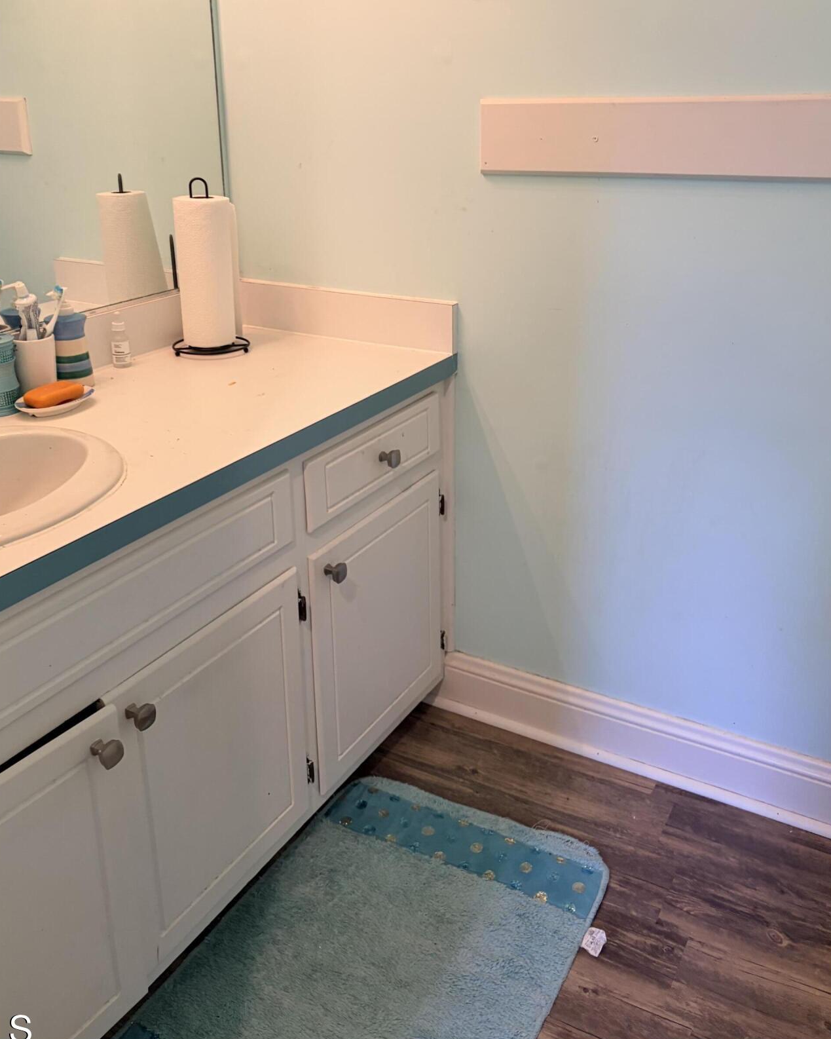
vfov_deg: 55.4
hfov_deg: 45.8
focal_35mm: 32
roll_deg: +2.5
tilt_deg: -14.2
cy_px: 434
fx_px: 984
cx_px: 419
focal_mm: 5.96
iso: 200
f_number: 1.6
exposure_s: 1/60
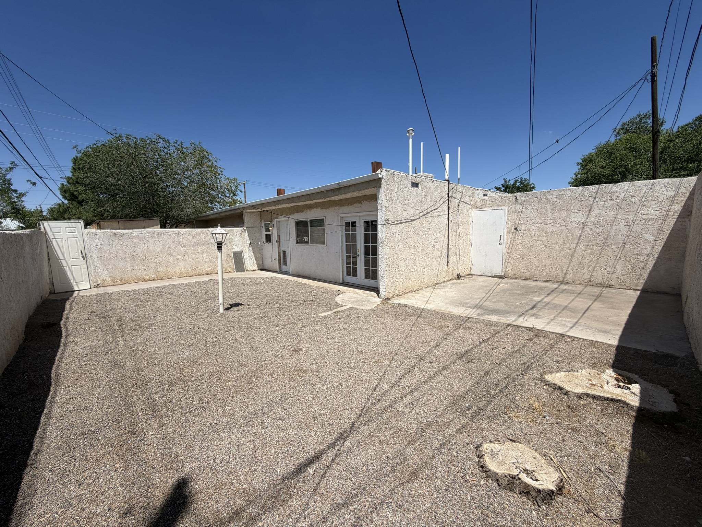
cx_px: 351
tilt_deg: -8.0
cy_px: 264
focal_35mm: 14
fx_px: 284
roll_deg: +2.0
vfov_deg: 85.7
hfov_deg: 102.1
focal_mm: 2.22
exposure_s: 1/1339
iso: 20
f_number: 2.2
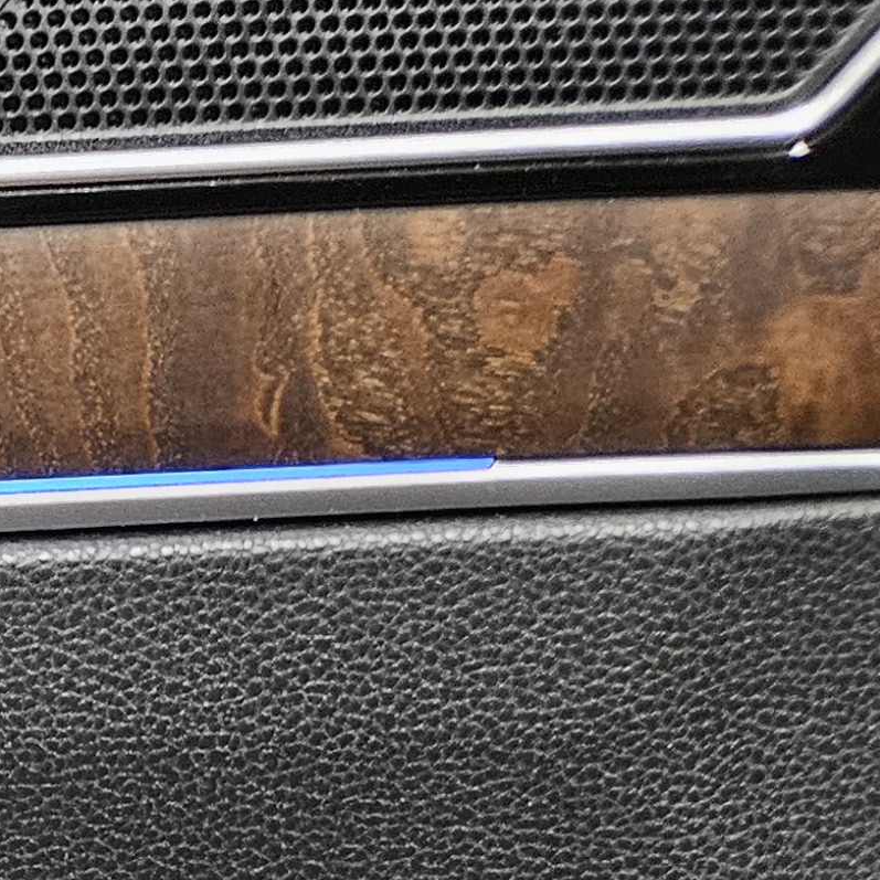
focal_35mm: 102
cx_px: -1169
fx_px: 2934
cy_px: 1238
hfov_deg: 13.2
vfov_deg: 15.9
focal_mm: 5.4
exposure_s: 1/24
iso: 1000
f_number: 1.8
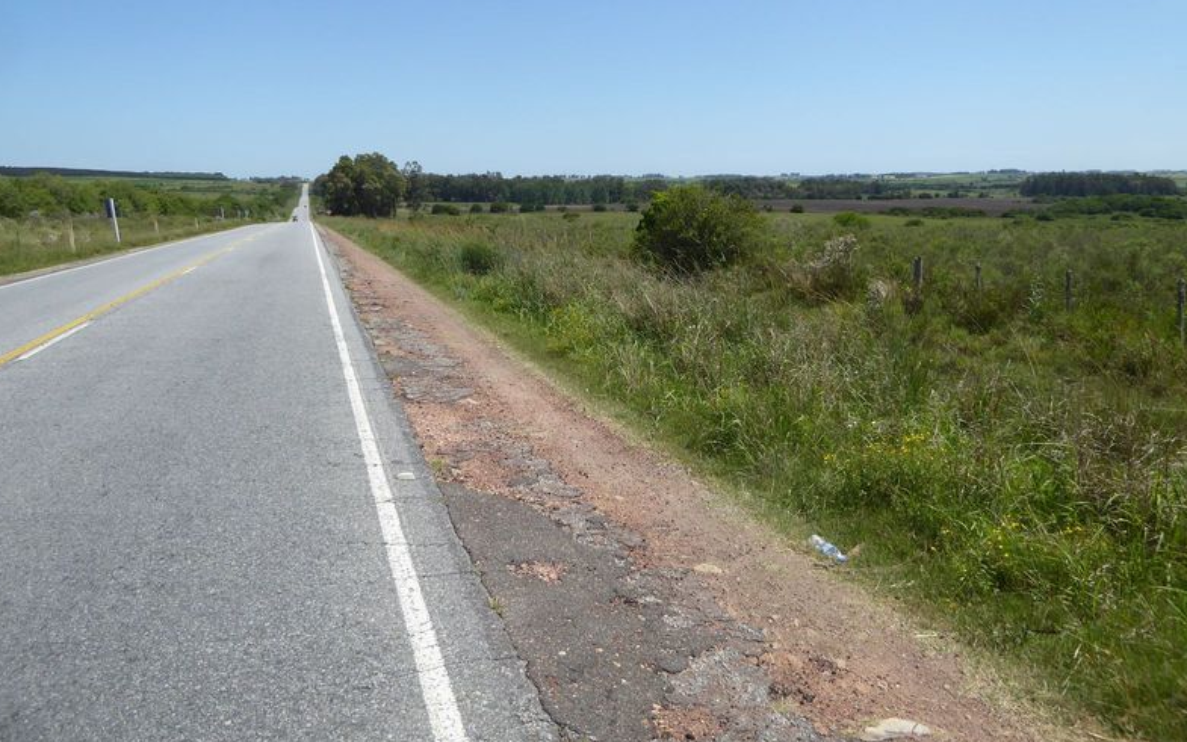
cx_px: 594
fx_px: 874
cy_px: 332
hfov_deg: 68.4
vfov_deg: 46.0
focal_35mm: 27
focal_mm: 4.3
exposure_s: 1/1000
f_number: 3.3
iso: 80
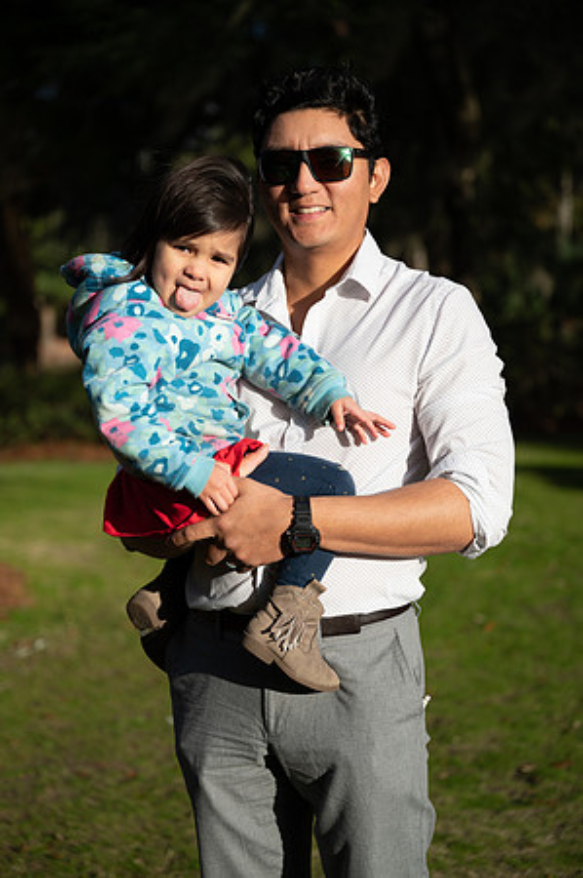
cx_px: 292
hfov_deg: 19.4
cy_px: 439
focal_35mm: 70
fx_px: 1704
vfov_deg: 28.9
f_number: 2.8
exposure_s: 1/2500
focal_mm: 70
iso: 125
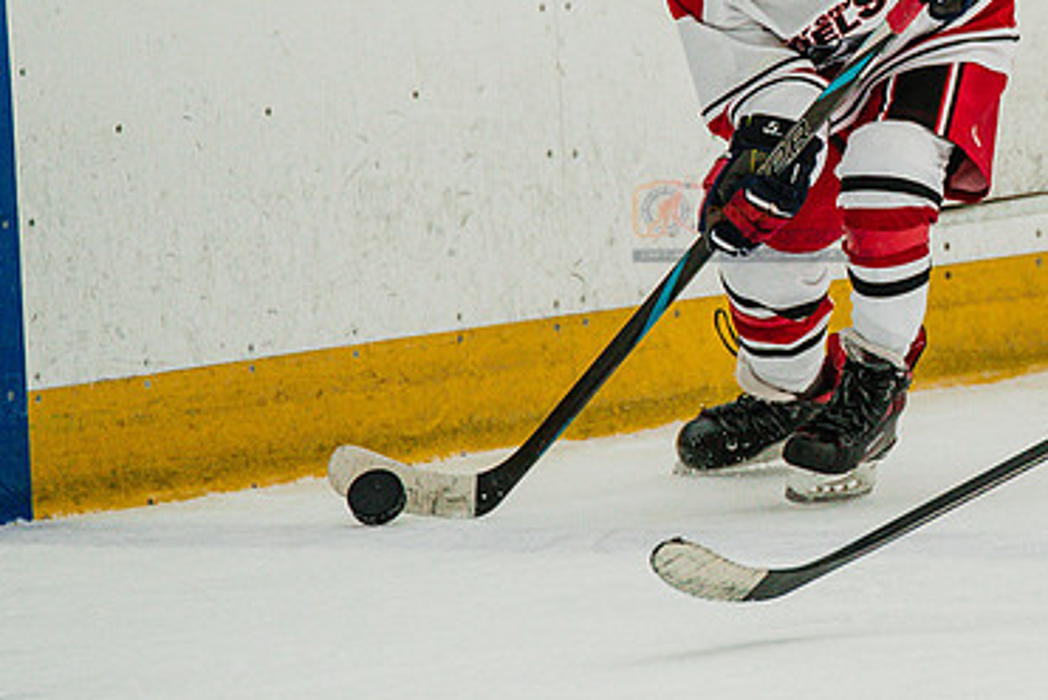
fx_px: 23132
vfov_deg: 1.7
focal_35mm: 794
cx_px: 999
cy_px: 246
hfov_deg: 2.6
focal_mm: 300
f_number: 4
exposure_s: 1/2500
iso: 1600
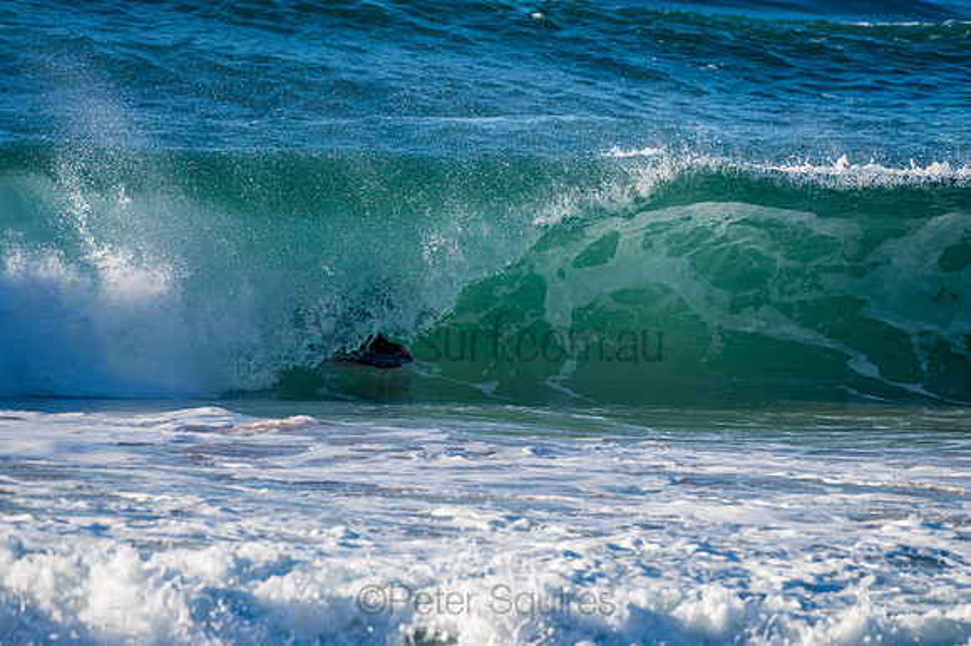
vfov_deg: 2.2
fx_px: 16517
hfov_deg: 3.4
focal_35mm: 613
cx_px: 486
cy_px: 323
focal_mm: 500
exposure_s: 1/320
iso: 64
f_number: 7.1
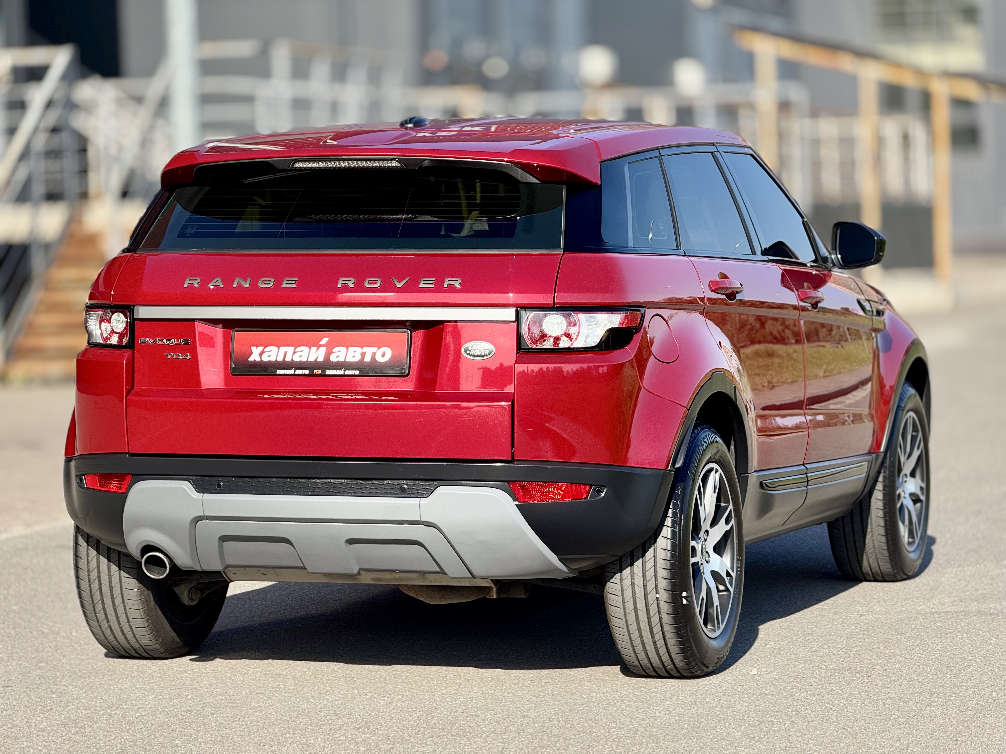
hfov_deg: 16.4
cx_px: 503
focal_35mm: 120
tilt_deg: -1.9
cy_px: 377
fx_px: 3487
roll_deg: +1.5
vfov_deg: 12.3
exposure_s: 1/759
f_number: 2.8
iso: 50
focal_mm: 15.66
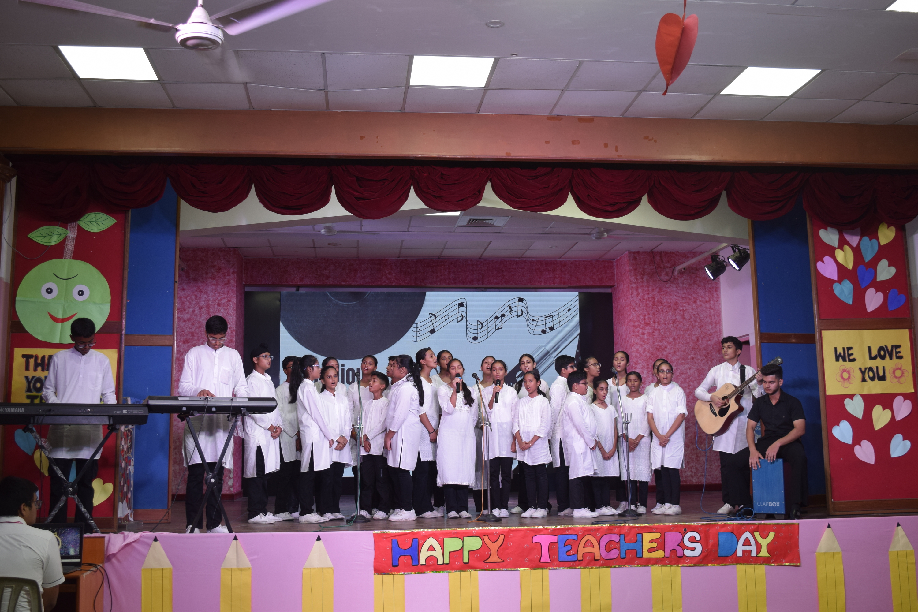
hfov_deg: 49.6
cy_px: 306
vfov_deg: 34.2
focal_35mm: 39
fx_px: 994
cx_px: 459
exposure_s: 1/125
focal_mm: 26
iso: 400
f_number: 5.6
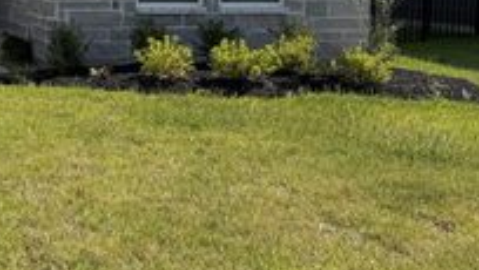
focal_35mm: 64
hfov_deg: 28.7
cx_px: -89
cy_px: -4
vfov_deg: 18.3
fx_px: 813
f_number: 1.78
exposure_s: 1/8130
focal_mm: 6.76
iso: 80
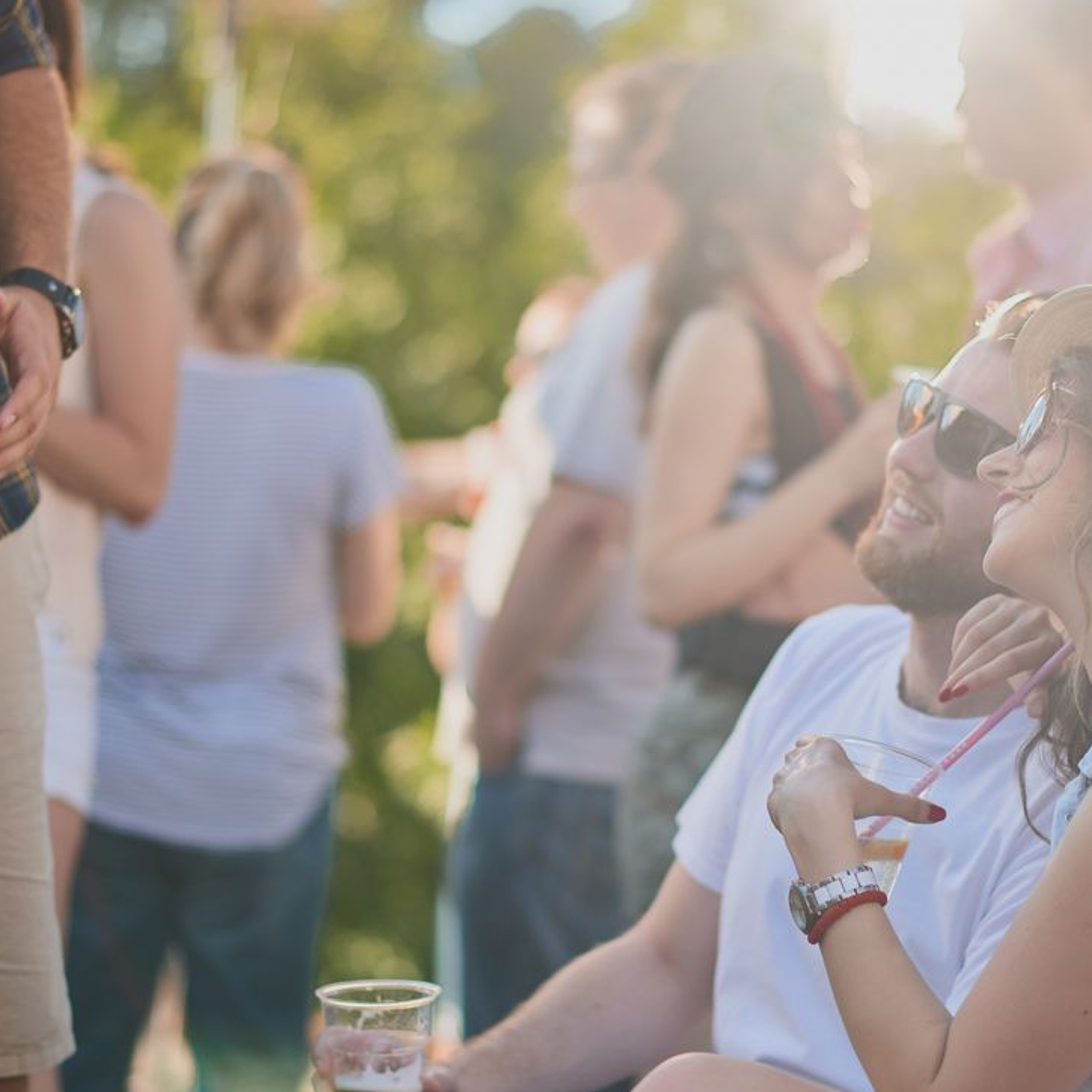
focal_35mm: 125
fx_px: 4461
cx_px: 599
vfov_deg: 14.0
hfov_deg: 14.0
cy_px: 516
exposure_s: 1/2000
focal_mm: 85
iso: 64
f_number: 1.8
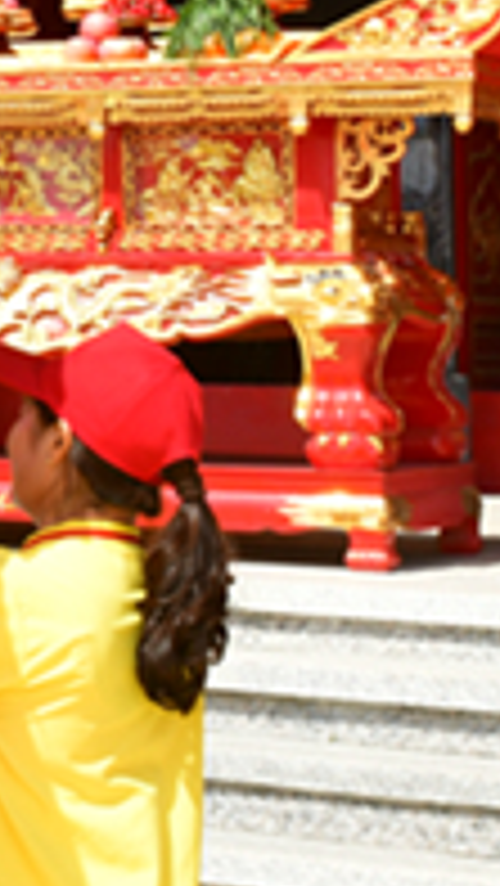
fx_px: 3507
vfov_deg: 14.3
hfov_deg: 7.1
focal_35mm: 149
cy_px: 106
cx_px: -1122
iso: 320
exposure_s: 1/250
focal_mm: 35
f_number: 11
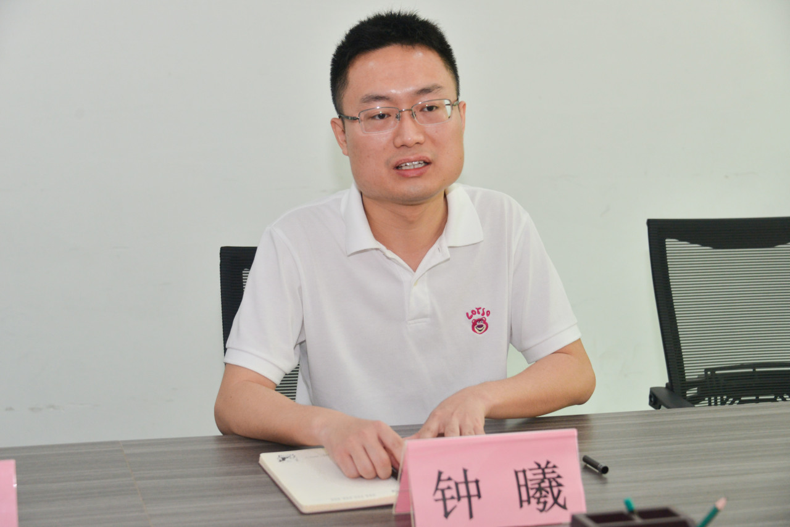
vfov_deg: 20.9
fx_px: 1427
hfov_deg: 31.0
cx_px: 395
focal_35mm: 65
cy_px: 264
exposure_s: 1/250
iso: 1100
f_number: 4.8
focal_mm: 65
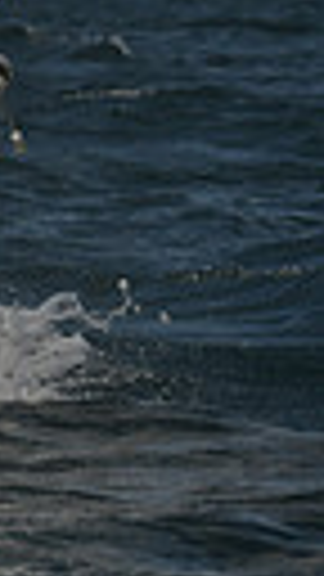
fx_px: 17396
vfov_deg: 1.9
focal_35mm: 1139
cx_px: -972
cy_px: -227
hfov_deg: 1.1
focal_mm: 240
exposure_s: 1/1000
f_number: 8
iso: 250
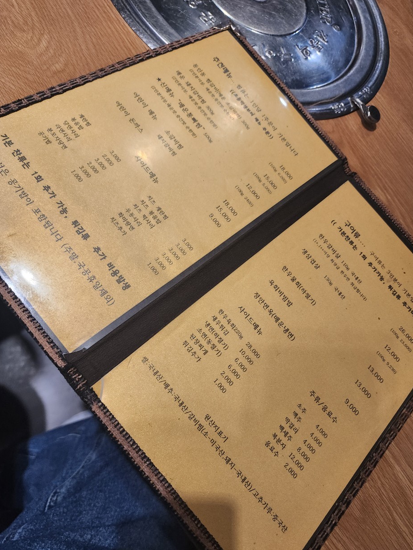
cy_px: 285
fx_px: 382
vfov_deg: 71.6
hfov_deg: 56.8
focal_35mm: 24
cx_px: 214
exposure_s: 1/120
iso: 200
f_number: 1.8
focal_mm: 6.4
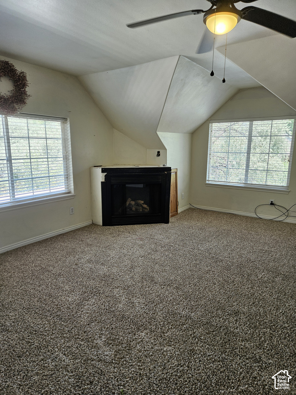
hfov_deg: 58.9
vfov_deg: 73.9
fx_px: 262
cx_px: 148
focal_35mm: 23
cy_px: 198
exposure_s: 1/120
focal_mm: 5.4
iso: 80
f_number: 1.8
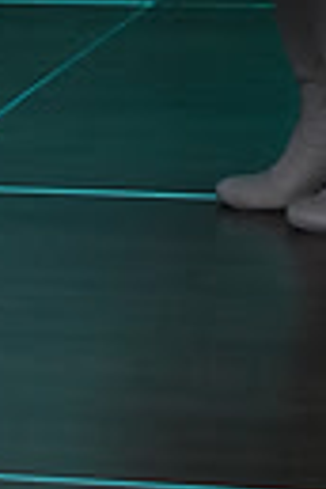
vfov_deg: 5.5
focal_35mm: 370
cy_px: -485
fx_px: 5025
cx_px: -263
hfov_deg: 3.7
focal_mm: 82
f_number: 4.5
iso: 8000
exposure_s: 1/200
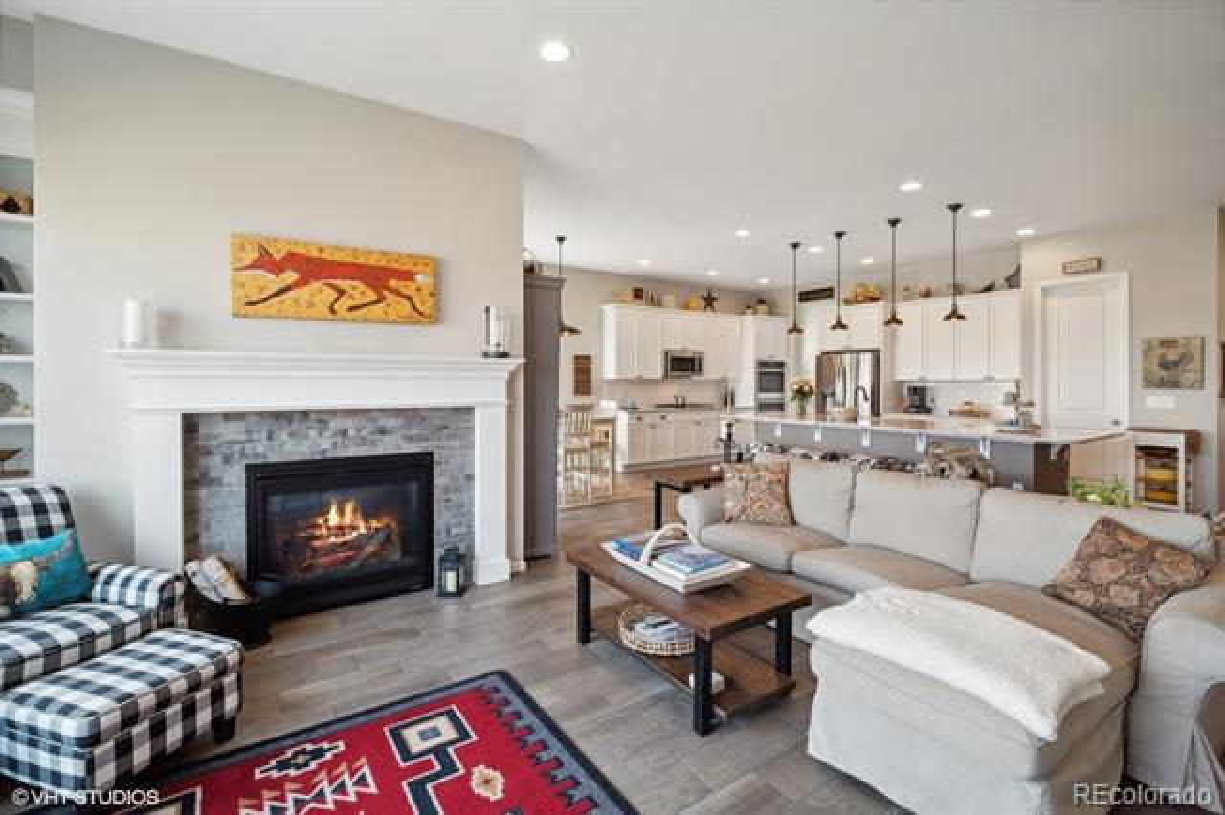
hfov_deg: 100.4
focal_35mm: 15
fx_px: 510
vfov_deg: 77.3
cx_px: 612
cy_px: 408
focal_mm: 15
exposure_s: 1/10
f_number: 6.7
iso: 200
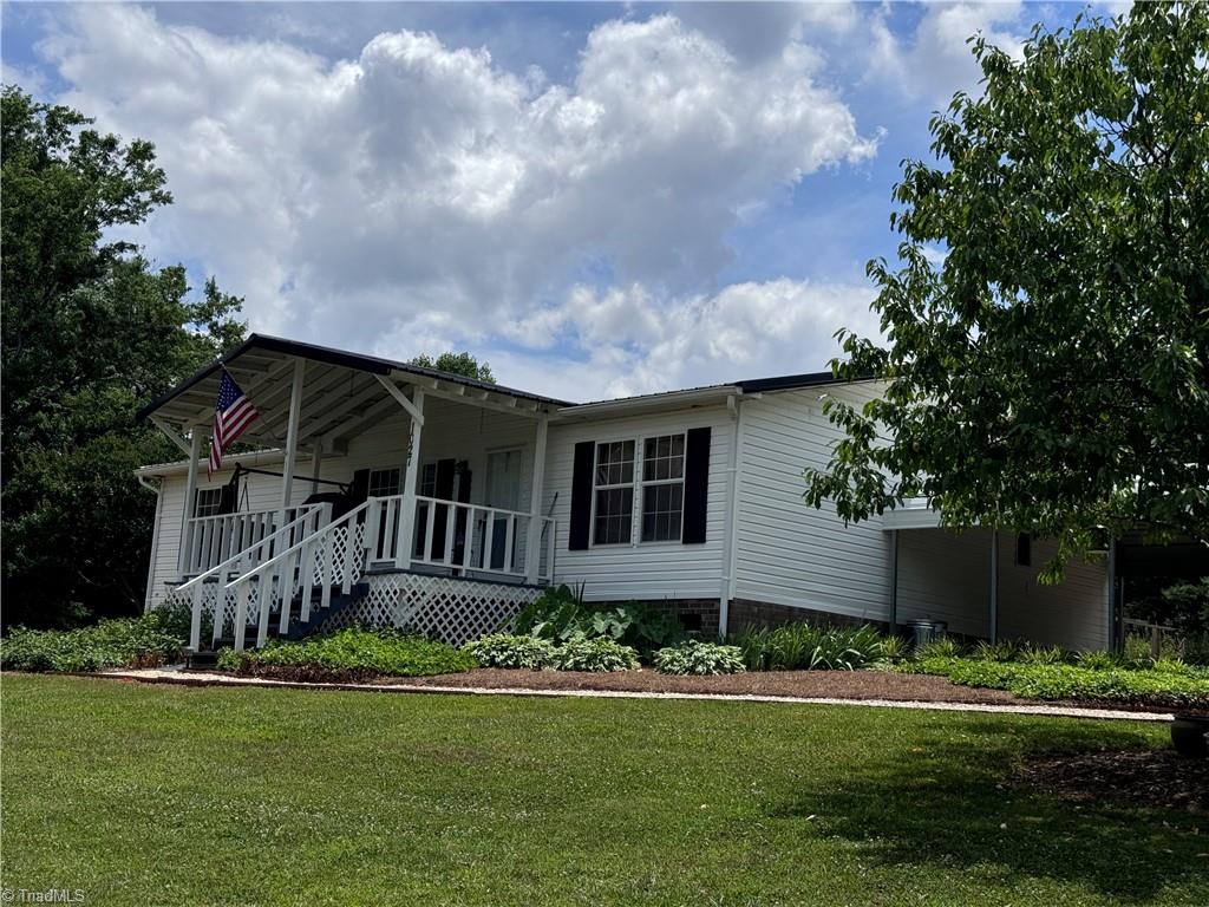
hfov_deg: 39.7
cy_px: 454
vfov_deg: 30.3
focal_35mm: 48
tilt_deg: +8.8
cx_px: 604
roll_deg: -4.0
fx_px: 1676
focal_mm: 6.76
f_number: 1.78
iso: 80
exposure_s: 1/7937
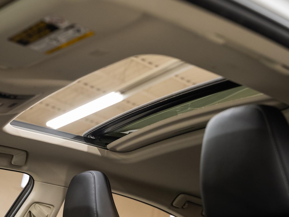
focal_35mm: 54
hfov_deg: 35.2
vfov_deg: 26.8
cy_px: 118
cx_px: 130
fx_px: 455
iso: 800
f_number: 3.2
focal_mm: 44
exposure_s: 1/50
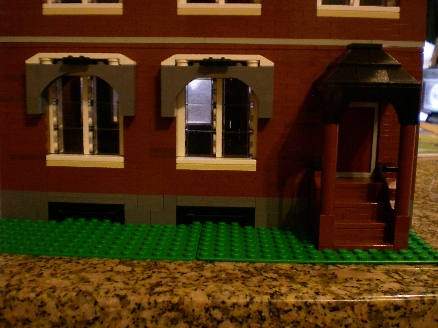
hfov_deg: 49.0
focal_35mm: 38
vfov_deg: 37.7
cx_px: 219
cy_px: 164
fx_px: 481
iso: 200
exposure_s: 1/10.6
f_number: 3.1
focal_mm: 6.3
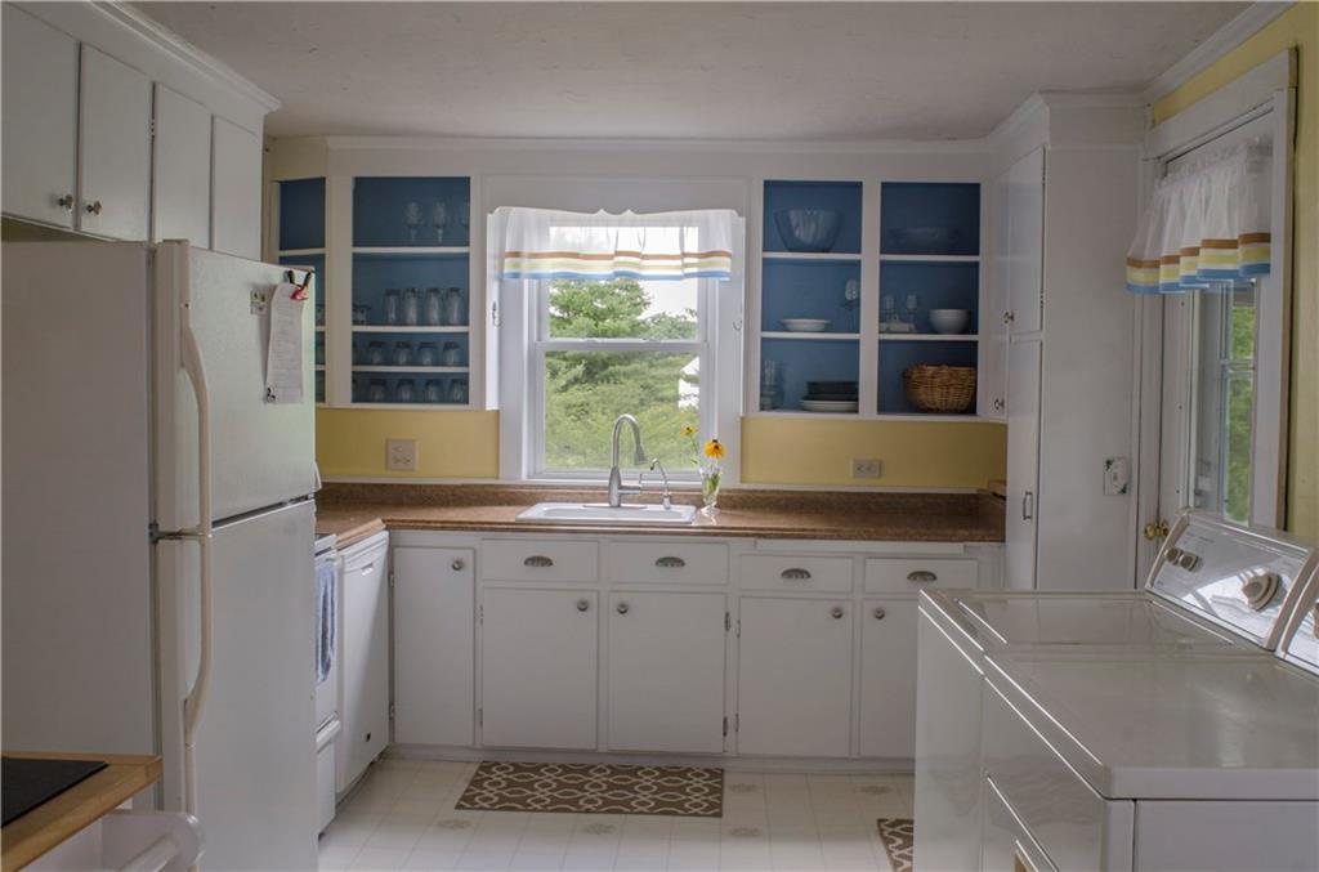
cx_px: 660
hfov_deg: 53.3
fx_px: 1316
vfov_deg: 36.7
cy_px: 436
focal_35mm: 36
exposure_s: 1/4
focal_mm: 24
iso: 200
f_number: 13
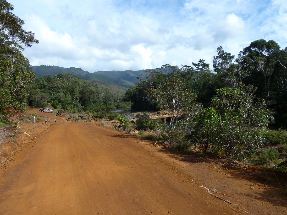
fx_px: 207
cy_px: 108
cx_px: 144
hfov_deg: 69.4
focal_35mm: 25
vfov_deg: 54.9
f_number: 4
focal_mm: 4.1
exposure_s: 1/400
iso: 80
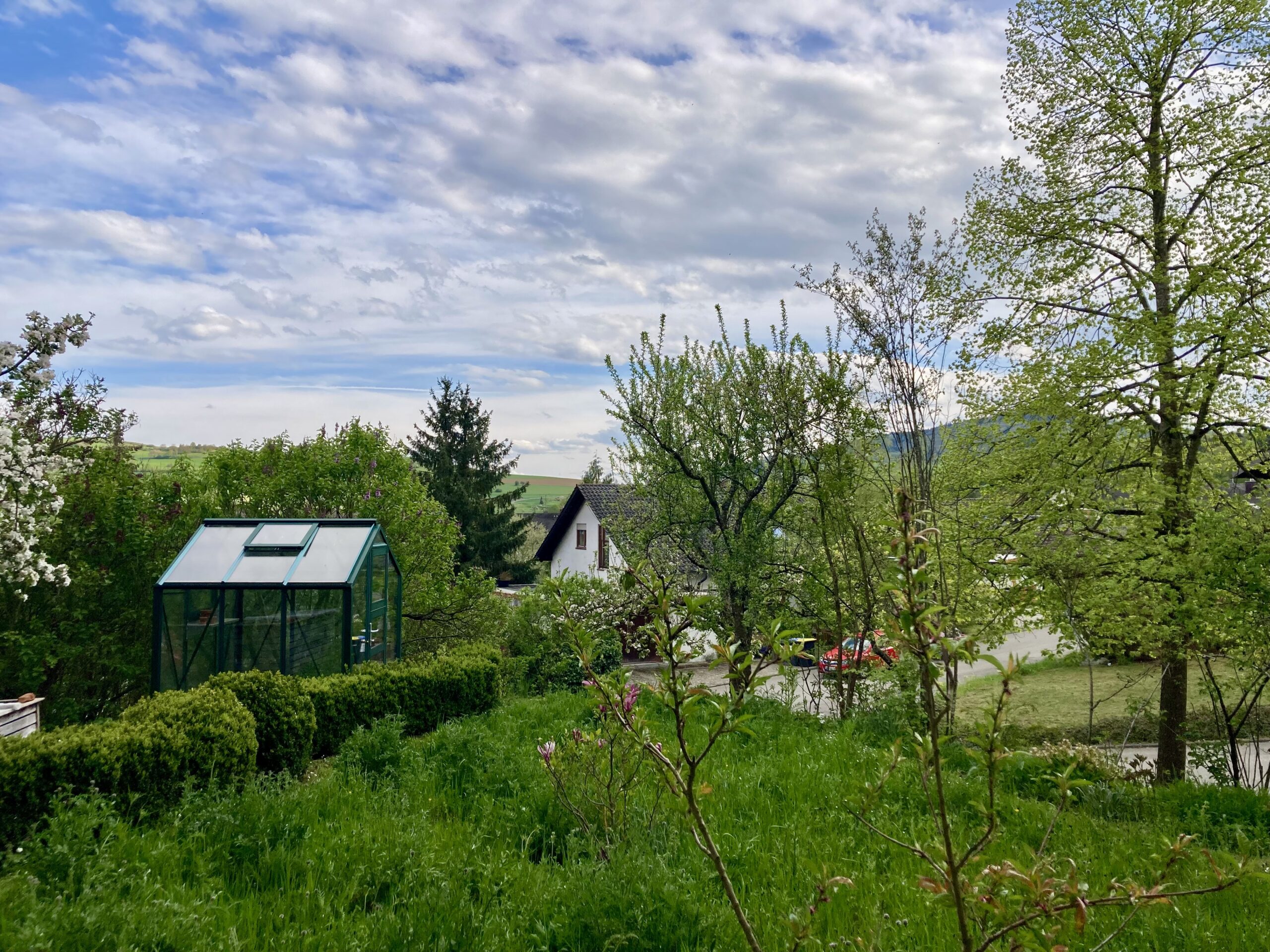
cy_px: 476
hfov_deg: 63.4
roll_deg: +0.1
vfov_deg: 49.7
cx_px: 635
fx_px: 1027
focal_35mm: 28
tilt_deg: +2.3
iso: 20
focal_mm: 3.99
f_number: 1.8
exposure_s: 1/1845
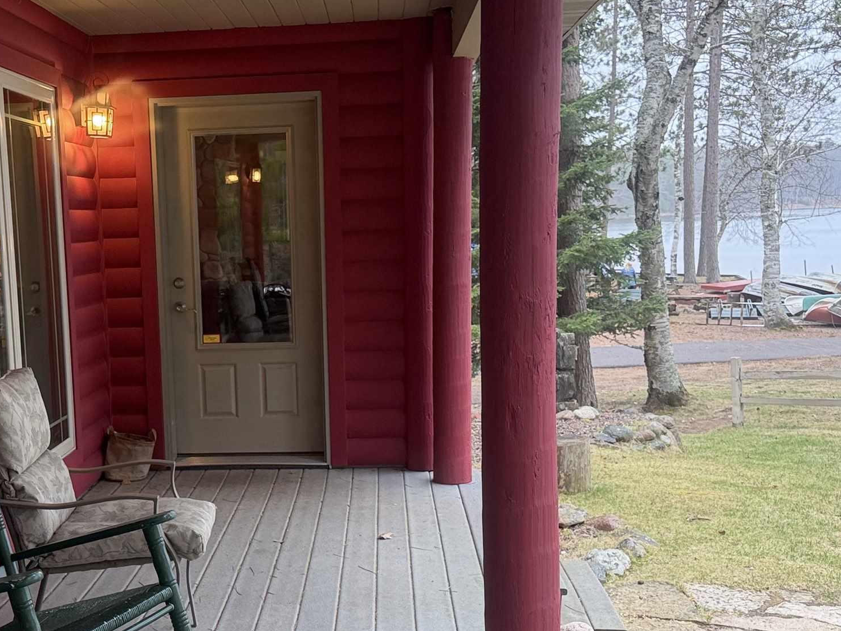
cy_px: 382
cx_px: 250
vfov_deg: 29.0
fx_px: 1215
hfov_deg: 37.6
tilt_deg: -8.5
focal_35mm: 50
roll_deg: +2.0
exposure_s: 1/121
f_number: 1.78
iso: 200
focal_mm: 6.76
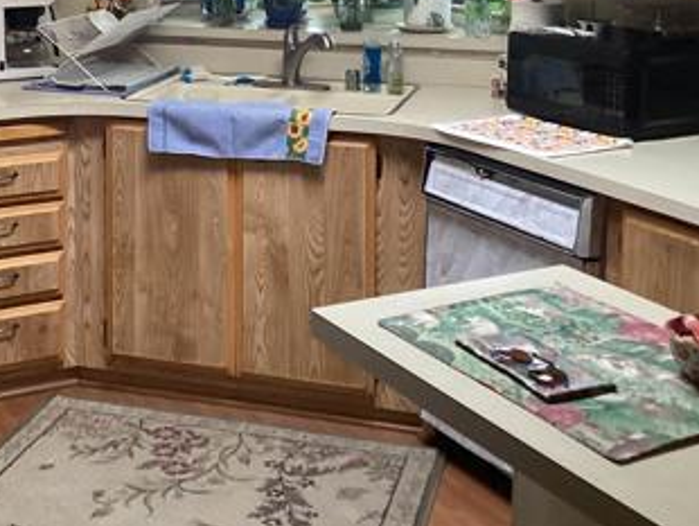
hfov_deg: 29.7
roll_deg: +0.7
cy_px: 0
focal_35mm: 64
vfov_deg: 22.1
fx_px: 1293
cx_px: 165
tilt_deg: -7.8
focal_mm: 3.3
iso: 200
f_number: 2.4
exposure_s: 1/60
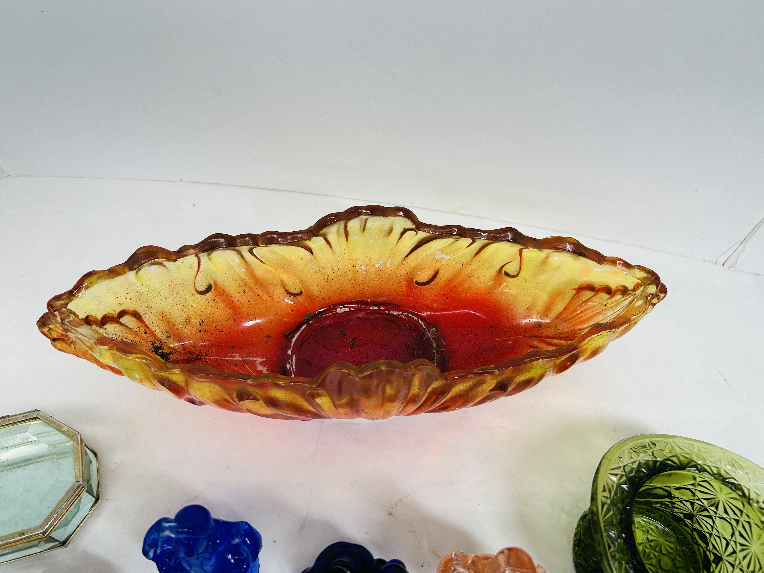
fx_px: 574
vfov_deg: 53.1
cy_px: 286
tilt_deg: -55.0
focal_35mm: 26
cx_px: 382
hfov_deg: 67.3
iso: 50
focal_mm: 5.7
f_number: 1.5
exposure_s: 1/350
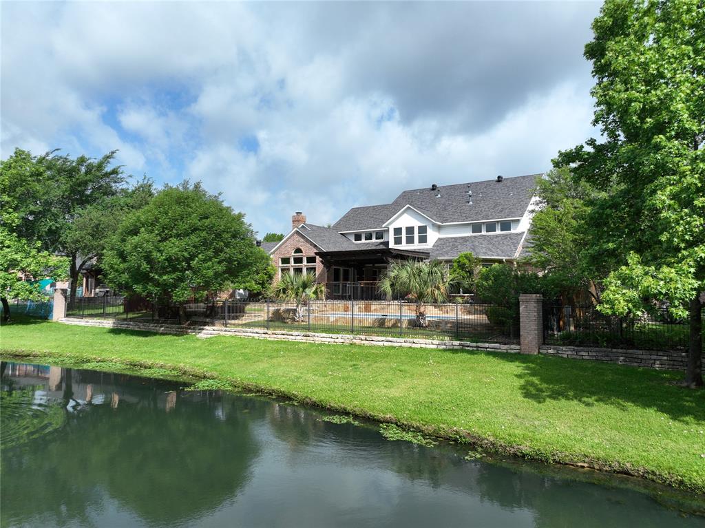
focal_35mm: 24
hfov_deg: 71.6
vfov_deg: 56.8
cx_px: 352
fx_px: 489
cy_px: 264
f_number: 2.8
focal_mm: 12.29
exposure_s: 1/1600
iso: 100
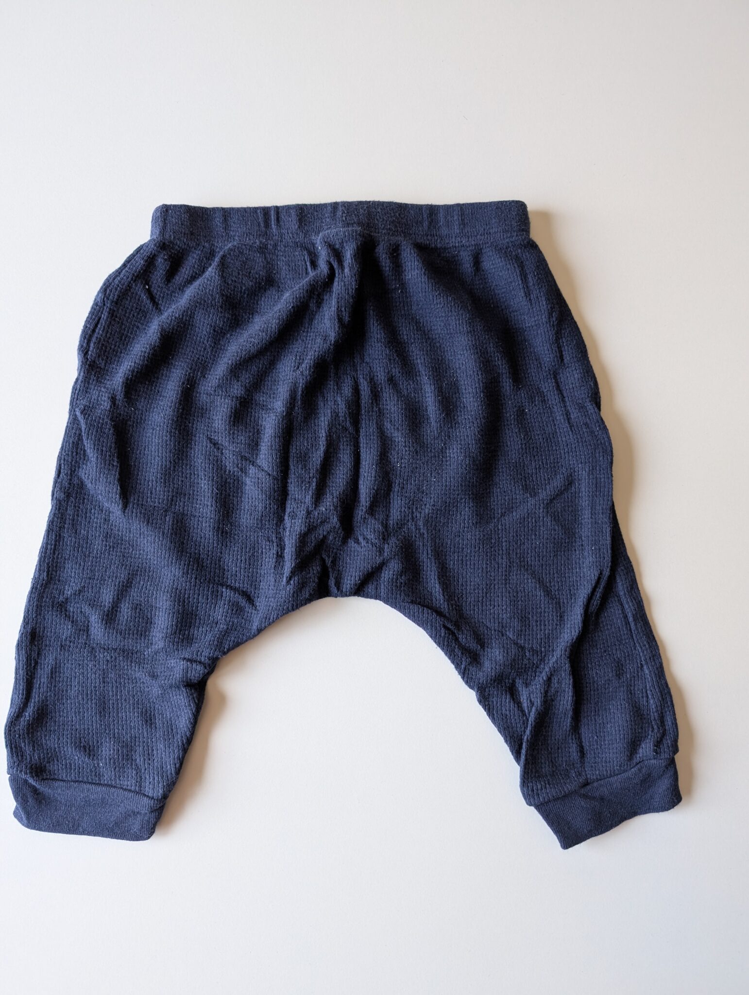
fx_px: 691
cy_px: 498
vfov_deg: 71.5
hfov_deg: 56.9
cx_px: 374
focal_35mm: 24
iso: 93
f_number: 1.68
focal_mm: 6.9
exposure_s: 1/69.6
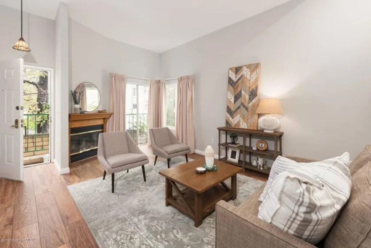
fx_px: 165
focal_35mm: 16
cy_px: 124
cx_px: 186
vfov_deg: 73.8
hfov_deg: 96.7
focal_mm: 16
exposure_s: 1/2.5
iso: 400
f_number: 16
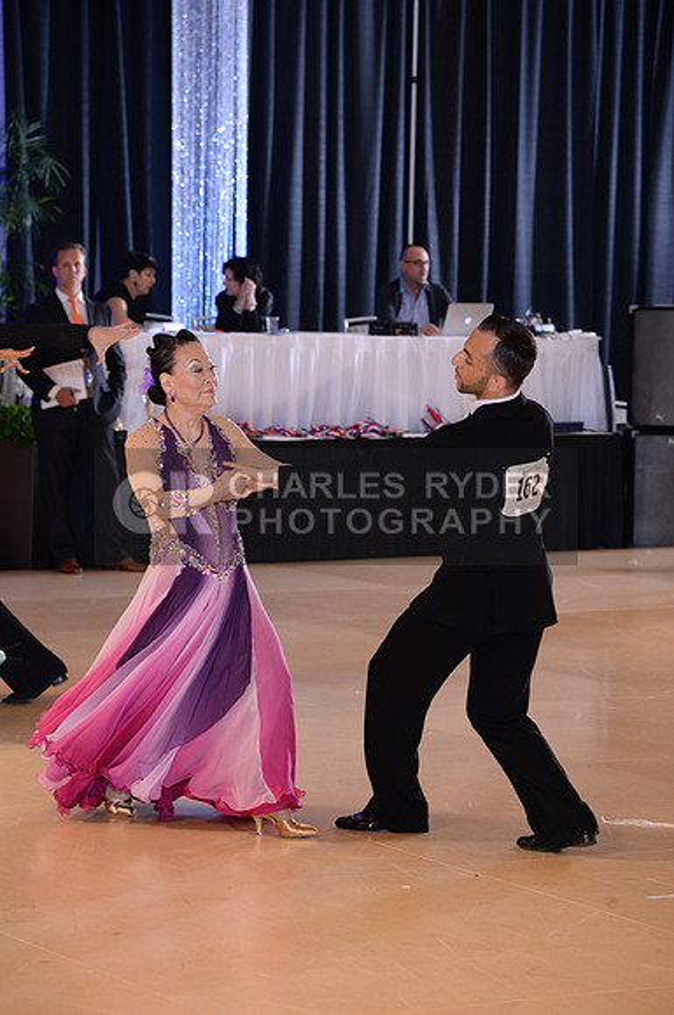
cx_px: 337
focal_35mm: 120
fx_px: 3380
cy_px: 508
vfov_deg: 17.1
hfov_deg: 11.4
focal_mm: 120
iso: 1250
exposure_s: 1/200
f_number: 5
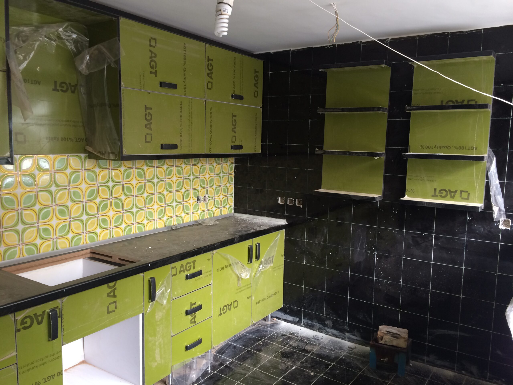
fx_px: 445
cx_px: 256
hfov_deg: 60.0
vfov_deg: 46.8
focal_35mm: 30
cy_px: 192
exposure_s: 1/30
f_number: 2.2
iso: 80
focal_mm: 4.12
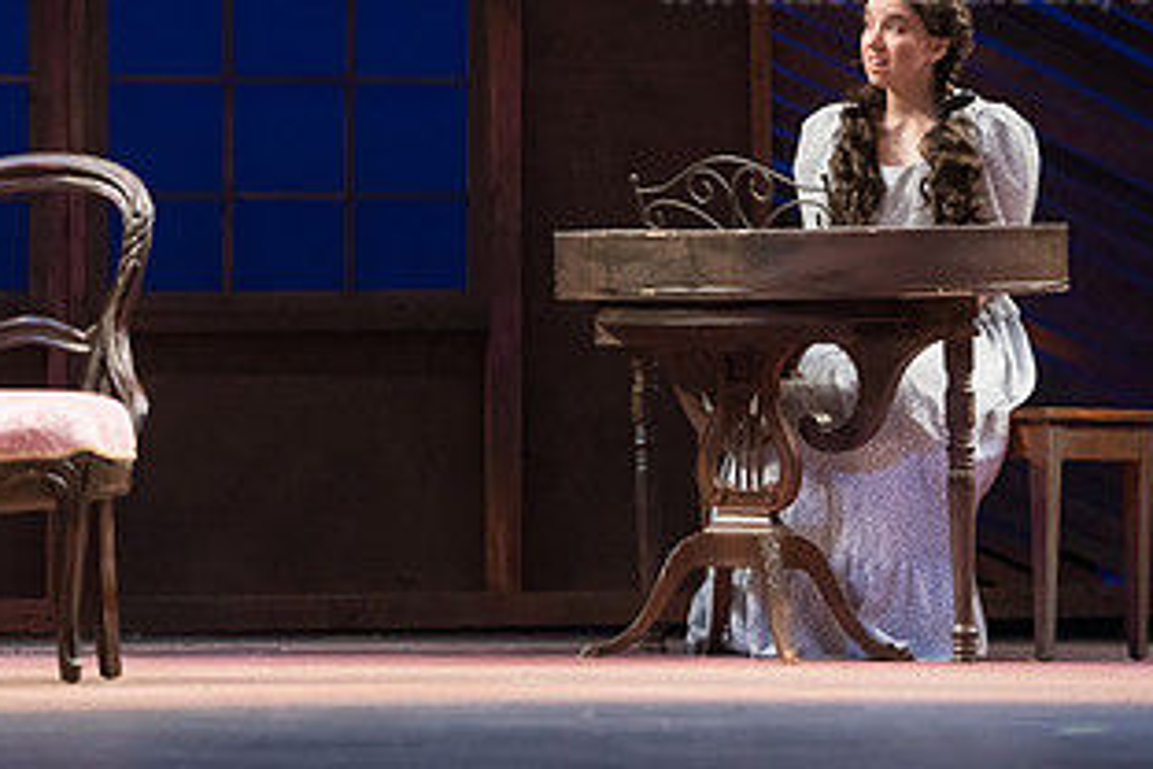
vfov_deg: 6.3
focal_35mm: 216
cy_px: 65
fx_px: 6917
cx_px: 488
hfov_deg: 9.5
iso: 3200
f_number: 3.2
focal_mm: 116
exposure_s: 1/400
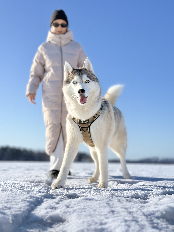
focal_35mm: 48
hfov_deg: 30.3
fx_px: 322
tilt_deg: +7.2
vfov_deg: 39.7
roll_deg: -1.1
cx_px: 87
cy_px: 116
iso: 100
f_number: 1.78
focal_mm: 6.76
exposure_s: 1/11364
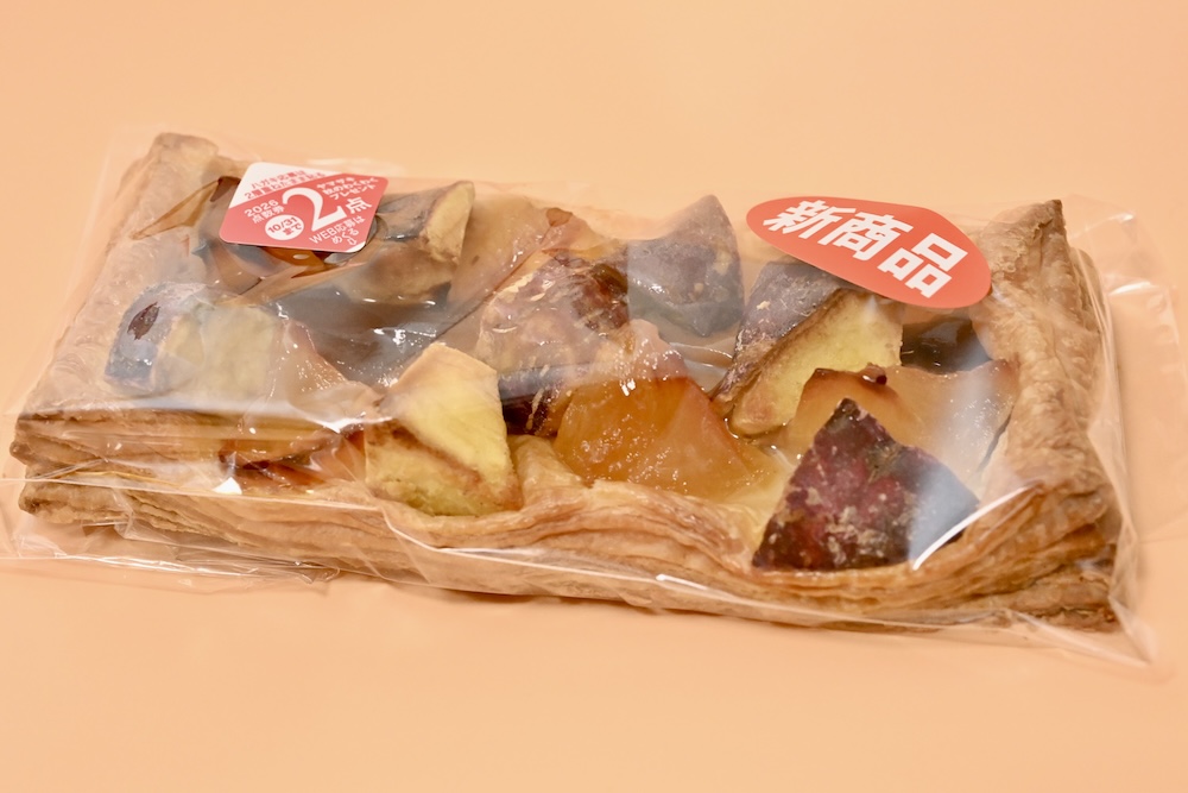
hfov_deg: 33.4
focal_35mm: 60
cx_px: 594
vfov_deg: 22.6
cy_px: 396
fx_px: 1980
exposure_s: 1/125
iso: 6400
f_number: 10
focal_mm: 60
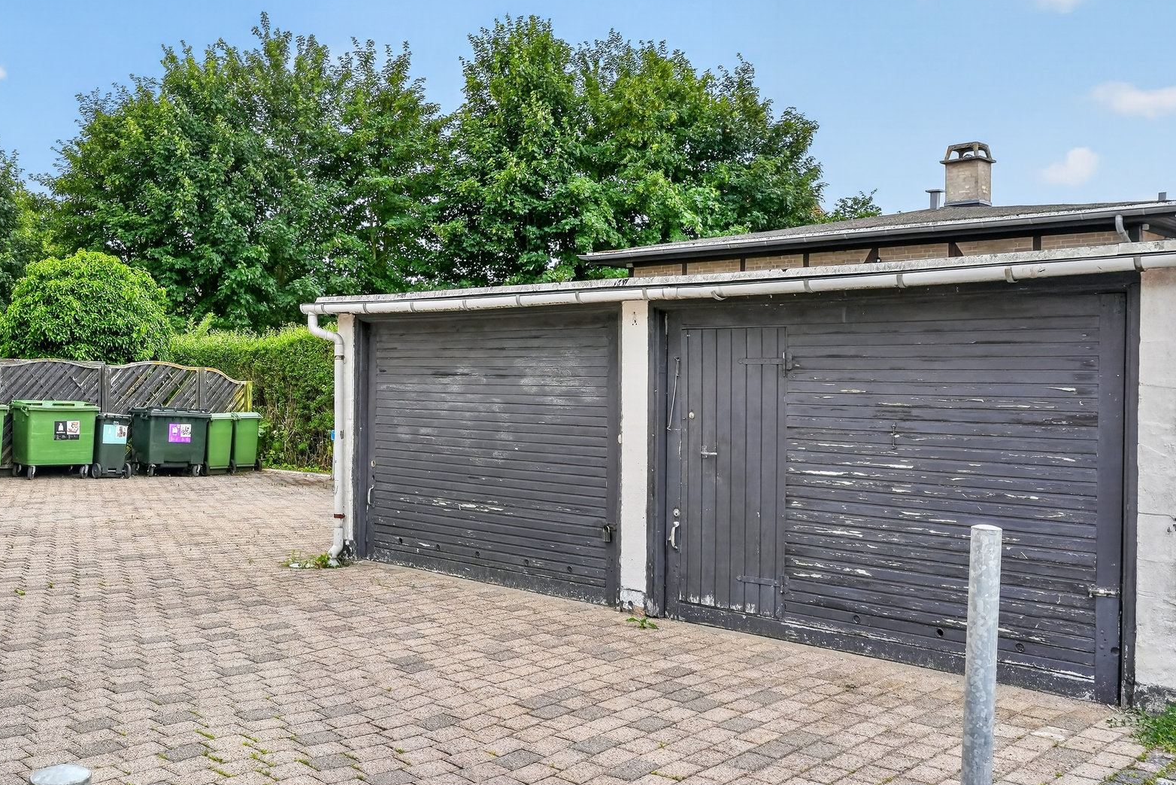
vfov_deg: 36.9
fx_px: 1176
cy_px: 378
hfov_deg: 51.4
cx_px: 327
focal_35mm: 36
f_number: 8
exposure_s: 1/100
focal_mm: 22
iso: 400
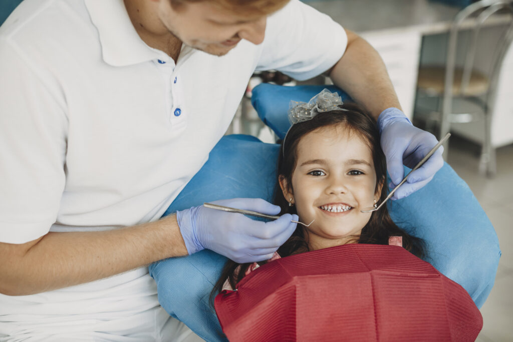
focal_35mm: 50
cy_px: 171
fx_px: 713
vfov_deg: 27.0
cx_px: 256
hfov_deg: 39.6
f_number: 2.8
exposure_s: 1/200
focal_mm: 50
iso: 400
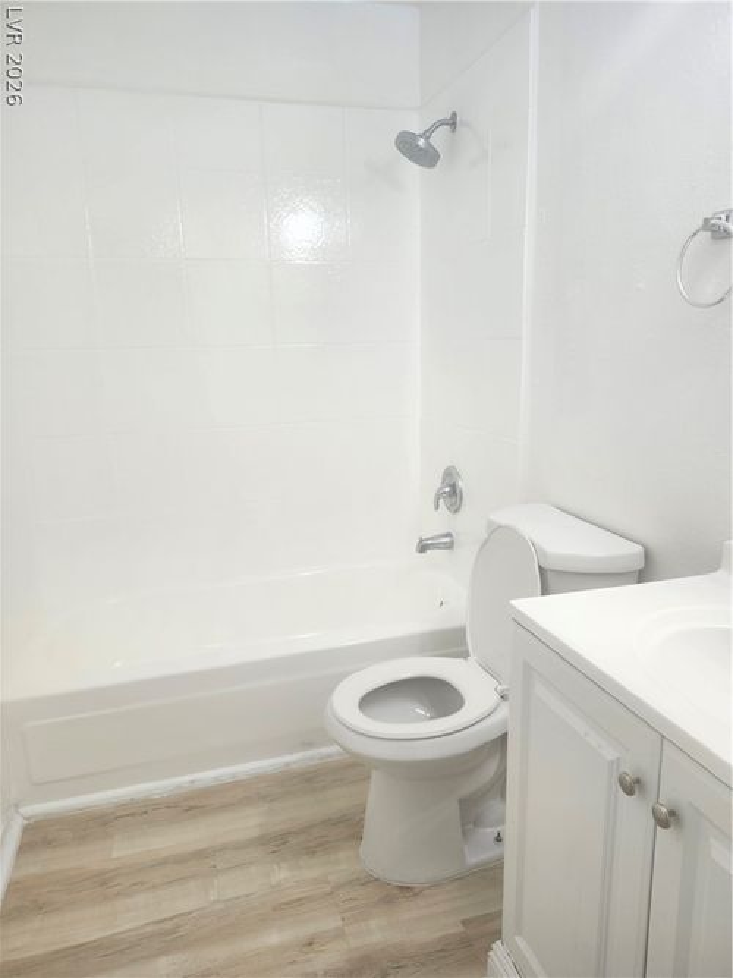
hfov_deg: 58.9
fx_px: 650
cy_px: 489
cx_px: 366
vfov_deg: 73.9
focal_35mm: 23
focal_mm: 5.54
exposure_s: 1/120
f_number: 1.8
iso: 100
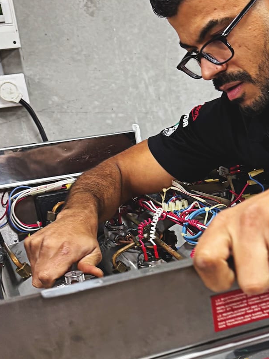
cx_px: 227
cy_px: 253
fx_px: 612
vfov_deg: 32.3
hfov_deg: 24.3
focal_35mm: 59
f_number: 1.78
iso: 200
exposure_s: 1/100
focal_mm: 6.76
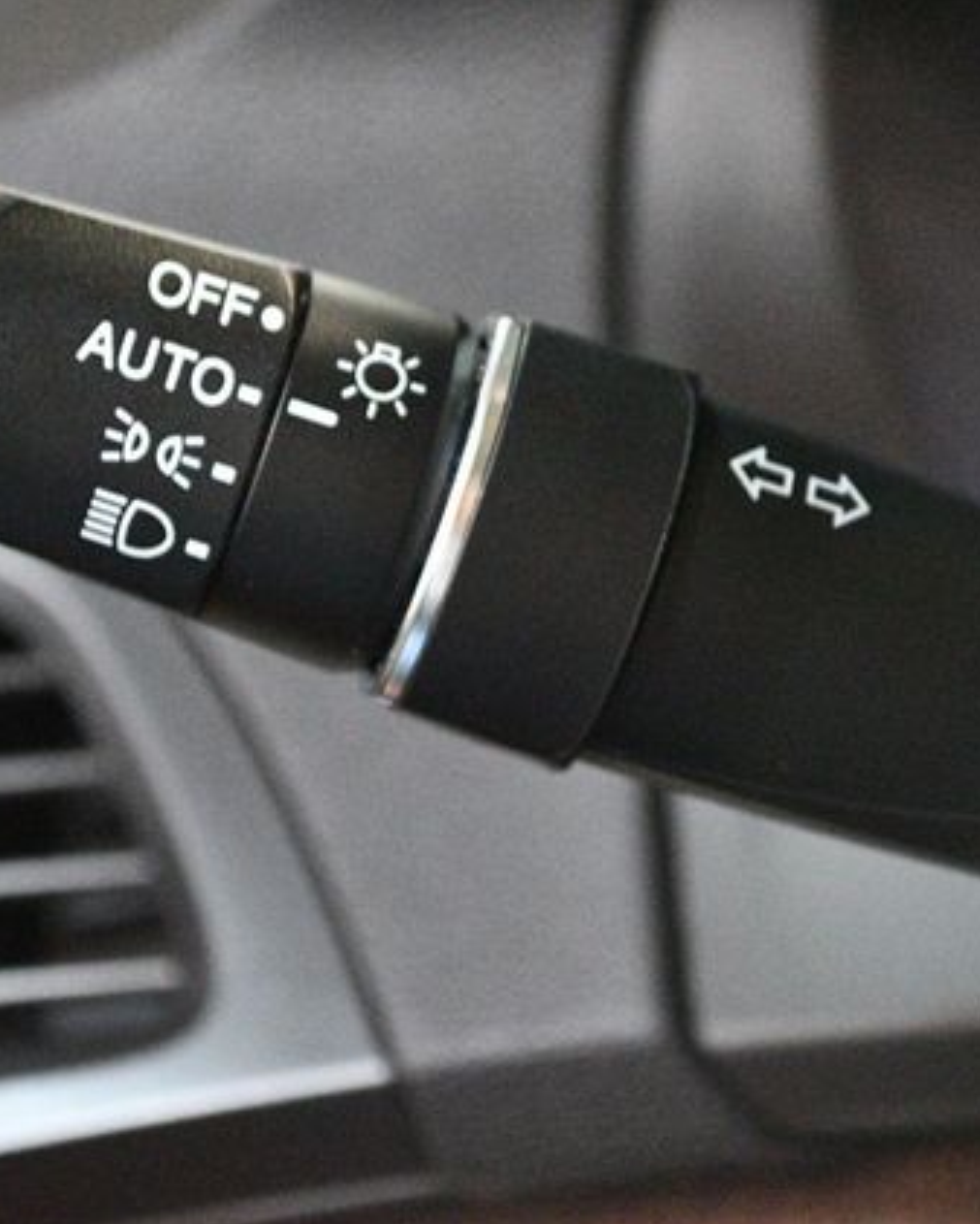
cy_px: 616
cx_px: 579
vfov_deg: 16.4
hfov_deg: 13.2
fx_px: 4240
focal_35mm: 117
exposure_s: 1/30
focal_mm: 55
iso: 12800
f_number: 5.6
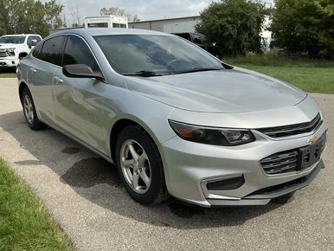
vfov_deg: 48.3
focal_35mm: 29
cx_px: 167
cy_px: 124
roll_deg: +0.5
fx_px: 280
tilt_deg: -14.0
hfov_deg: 61.6
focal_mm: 3
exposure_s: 1/3125
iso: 25
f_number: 1.8
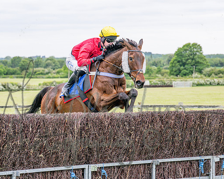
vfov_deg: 12.5
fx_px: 815
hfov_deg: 15.6
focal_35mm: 123
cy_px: 83
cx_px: 111
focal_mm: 70
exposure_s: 1/2000
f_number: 4
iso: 400
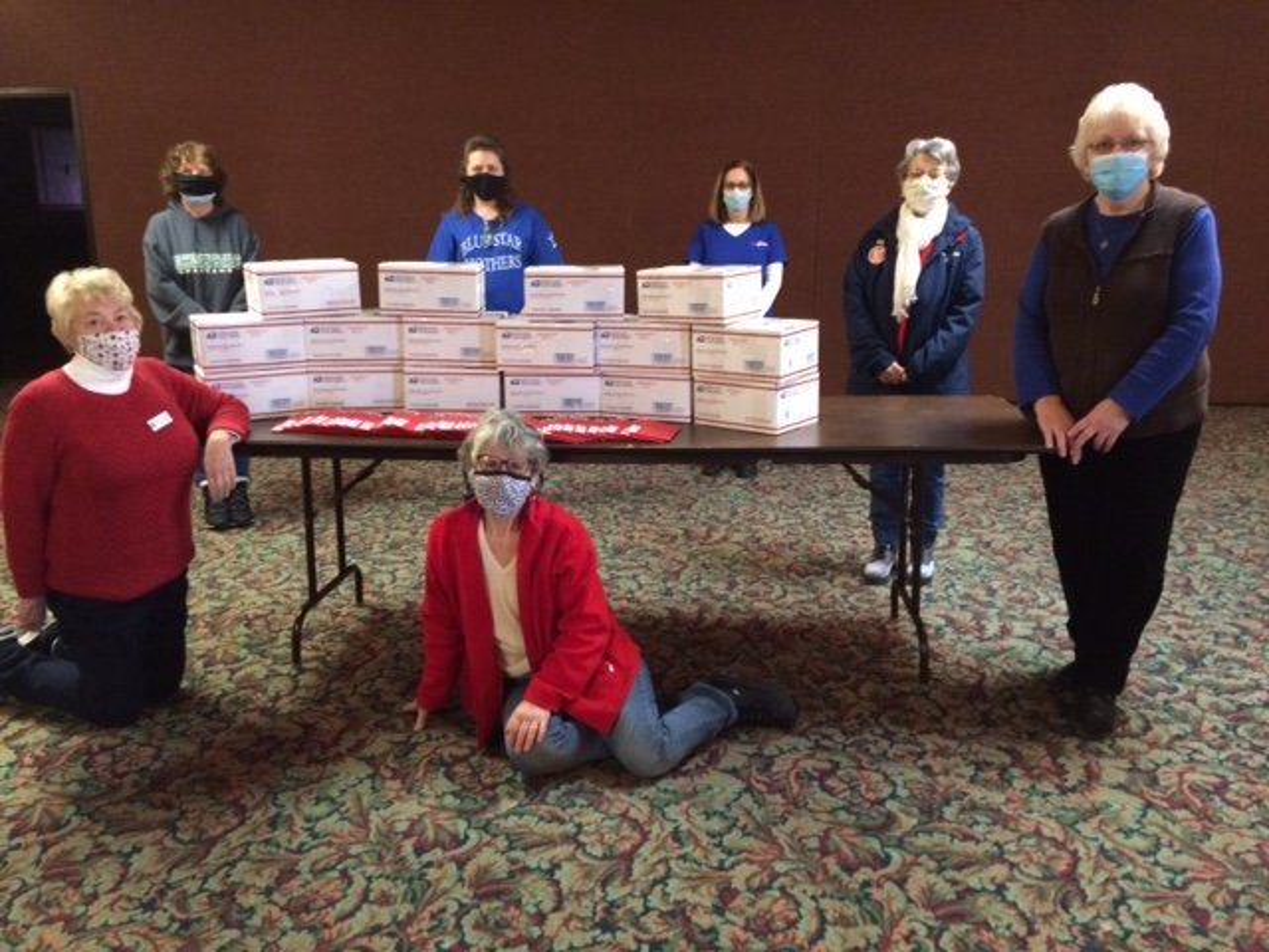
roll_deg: +0.9
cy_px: 476
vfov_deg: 48.2
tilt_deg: -13.9
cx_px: 634
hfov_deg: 61.7
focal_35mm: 29
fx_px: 1063
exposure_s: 1/15
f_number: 2.2
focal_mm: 4.15
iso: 320
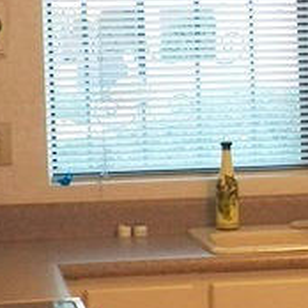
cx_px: 549
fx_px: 1792
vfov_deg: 9.8
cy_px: 175
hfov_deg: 9.4
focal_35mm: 178
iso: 125
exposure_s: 1/30
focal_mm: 6.3
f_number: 2.8
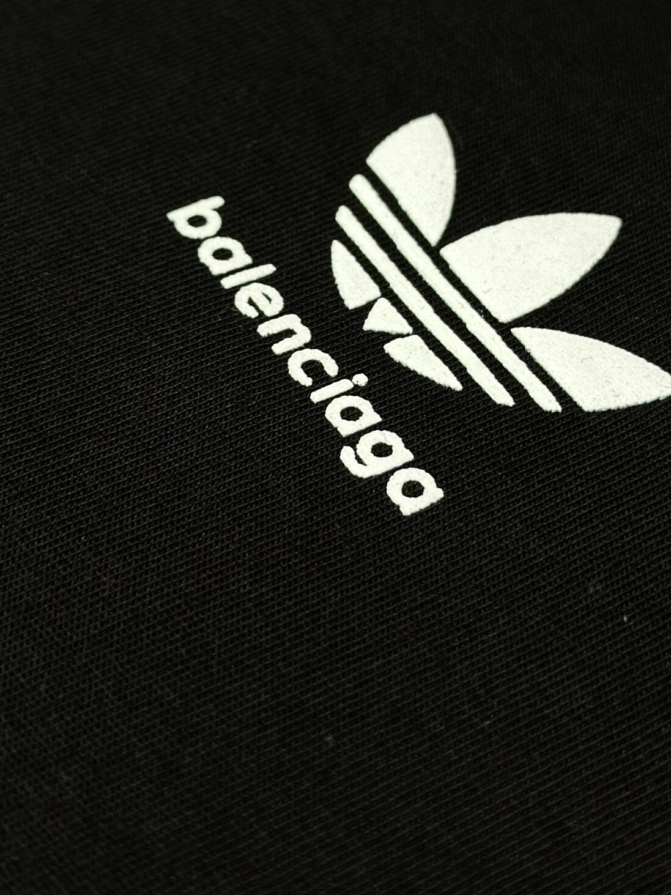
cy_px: 310
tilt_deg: -47.0
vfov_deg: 23.2
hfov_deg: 17.5
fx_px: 2171
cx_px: 415
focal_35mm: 84
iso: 160
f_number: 1.78
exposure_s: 1/60
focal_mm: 6.86
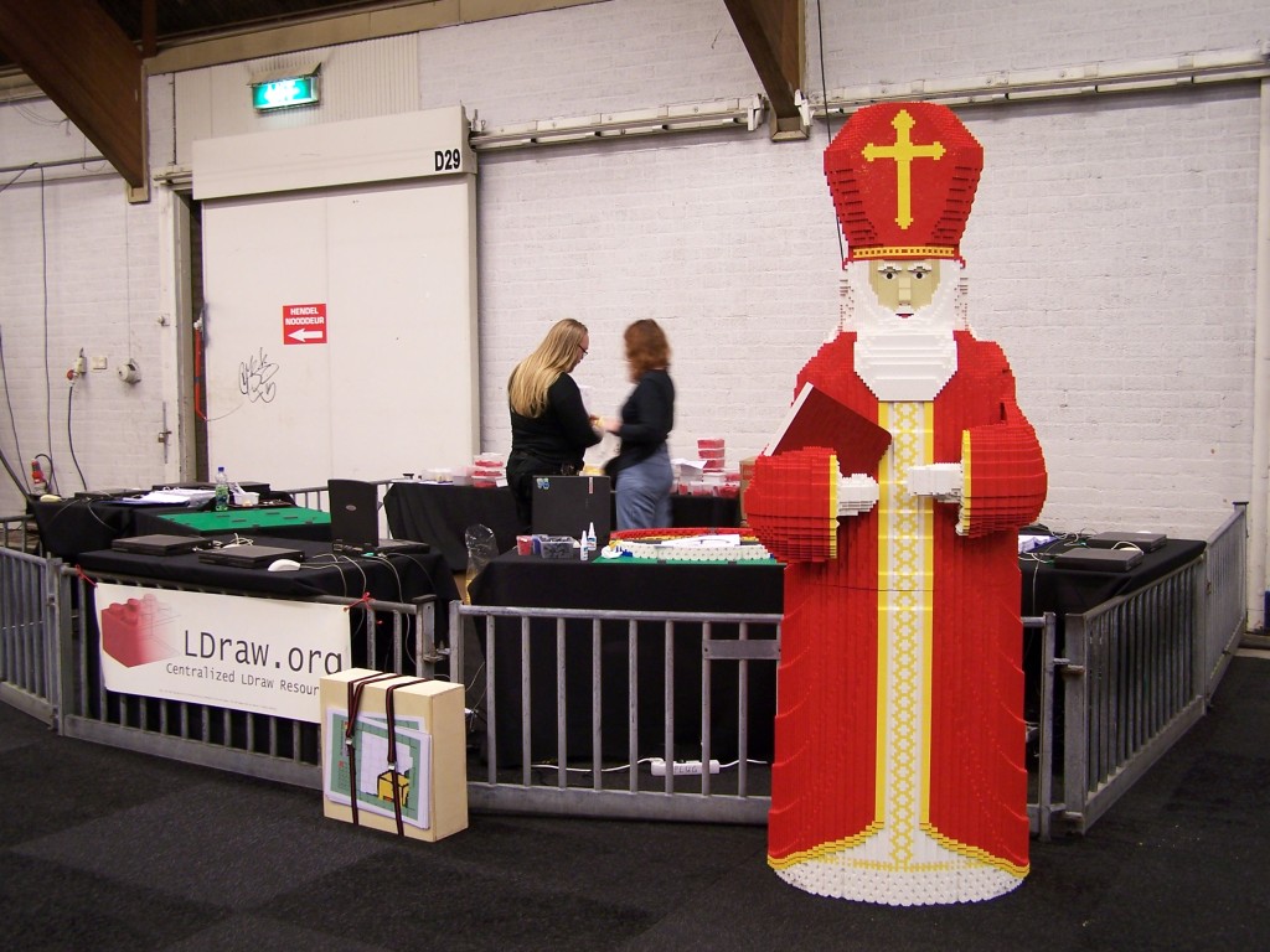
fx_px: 1394
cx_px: 635
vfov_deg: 37.7
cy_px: 476
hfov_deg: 49.0
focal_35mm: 38
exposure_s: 1/3
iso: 80
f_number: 2.8
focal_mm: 6.3
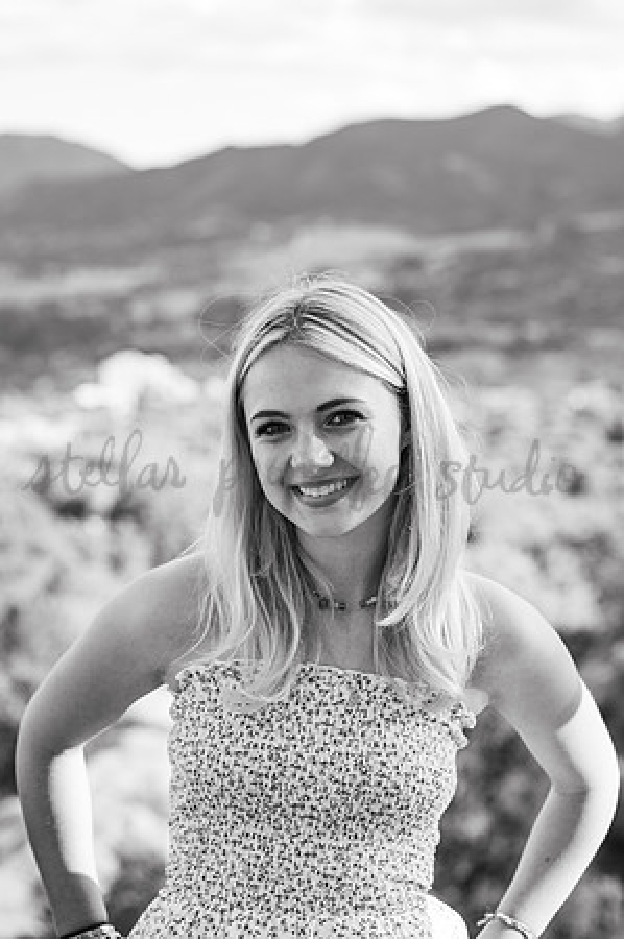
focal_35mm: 85
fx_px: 2215
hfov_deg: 16.0
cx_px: 312
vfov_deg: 23.9
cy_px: 470
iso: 200
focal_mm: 85
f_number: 4
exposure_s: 1/250
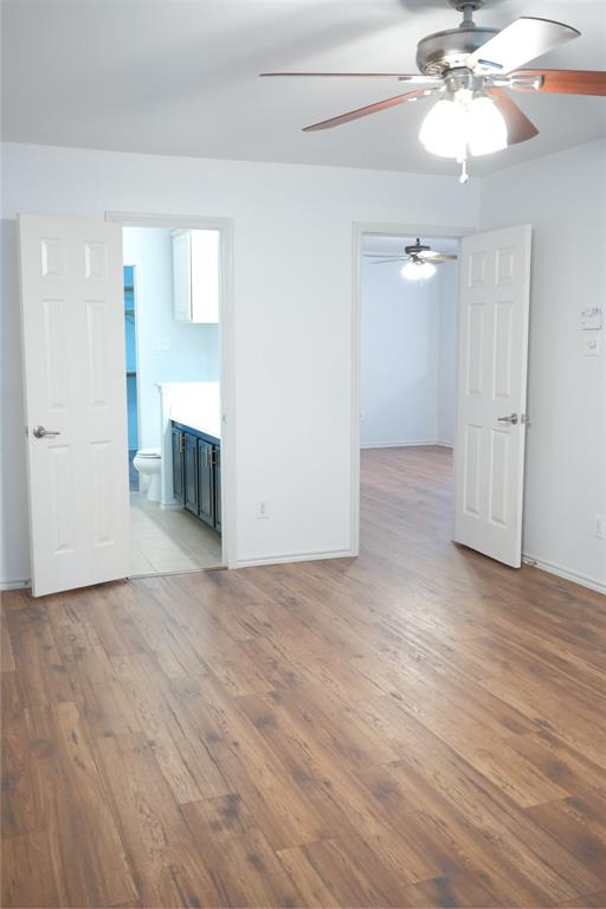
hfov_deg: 37.9
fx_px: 884
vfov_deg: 54.4
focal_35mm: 35
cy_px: 454
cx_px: 303
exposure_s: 1/125
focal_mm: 23
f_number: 2.8
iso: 3200
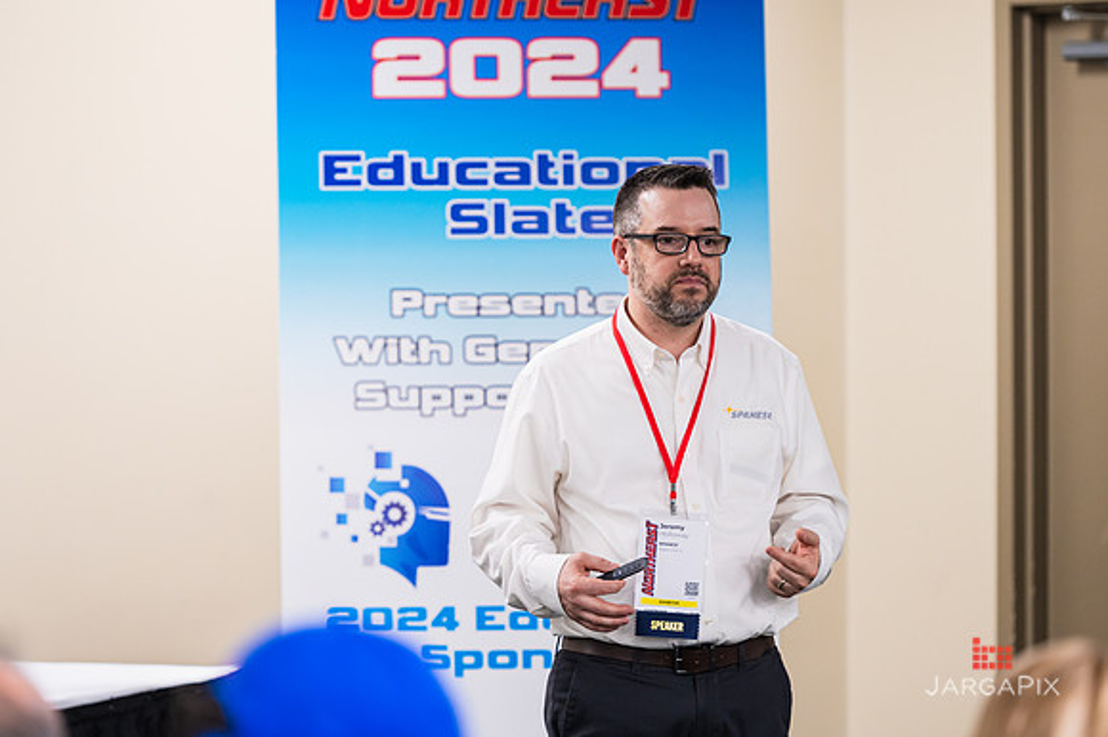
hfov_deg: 12.4
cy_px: 351
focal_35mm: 166
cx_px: 557
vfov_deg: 8.2
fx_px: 5116
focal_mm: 155
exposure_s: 1/200
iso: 1250
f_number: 3.2
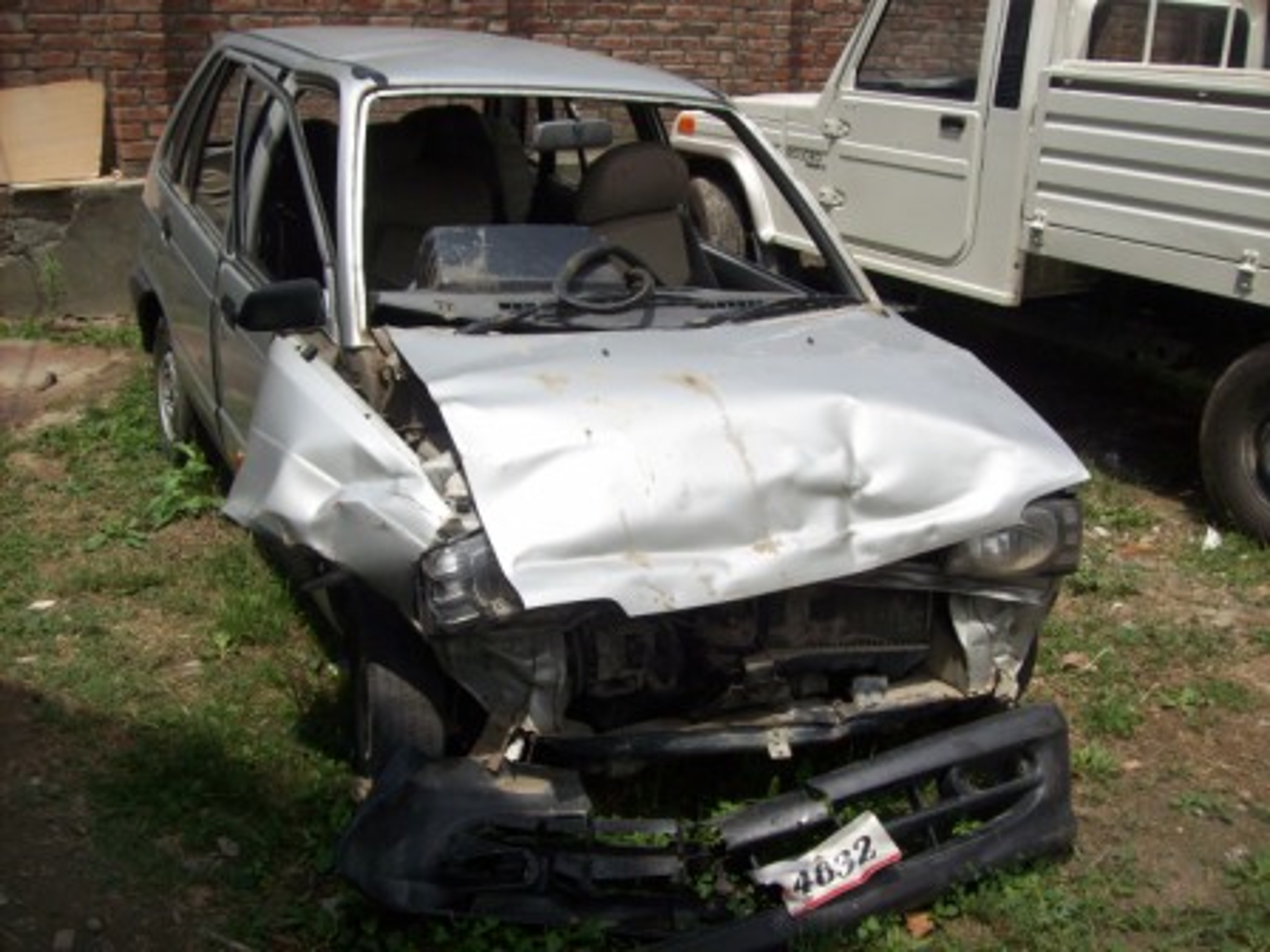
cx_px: 635
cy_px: 476
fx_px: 1321
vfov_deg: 39.7
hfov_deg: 51.4
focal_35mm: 36
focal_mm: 6
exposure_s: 1/601
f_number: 4.8
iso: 80
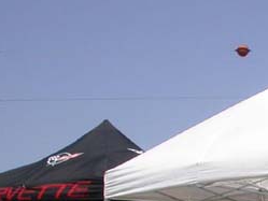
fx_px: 945
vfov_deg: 11.8
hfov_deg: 14.9
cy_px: 269
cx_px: 411
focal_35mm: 122
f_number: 7.5
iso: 100
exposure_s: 1/427
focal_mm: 7.85
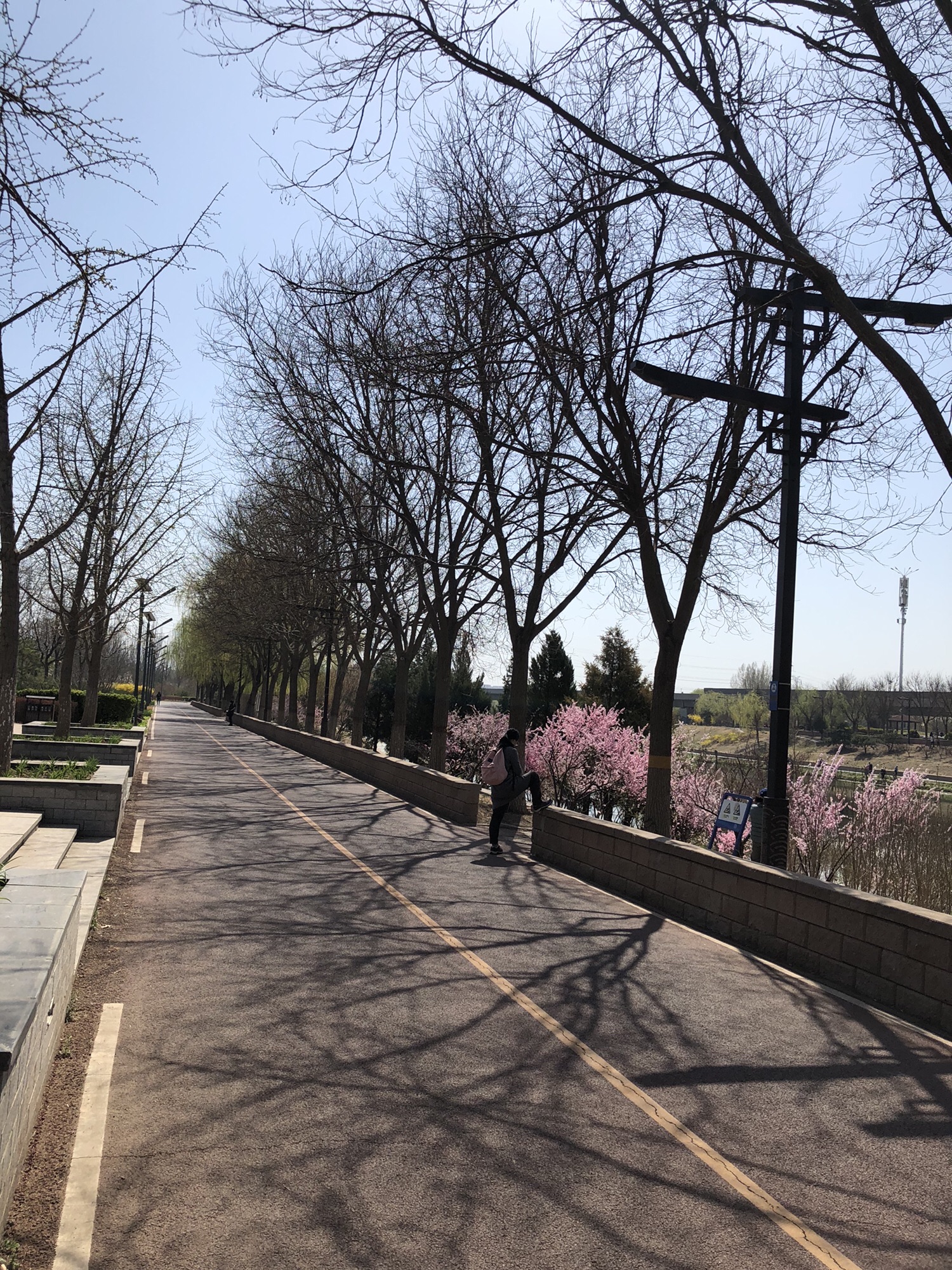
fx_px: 1027
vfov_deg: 63.4
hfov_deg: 49.7
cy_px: 635
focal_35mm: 28
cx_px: 476
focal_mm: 4
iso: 25
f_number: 1.8
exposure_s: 1/3003
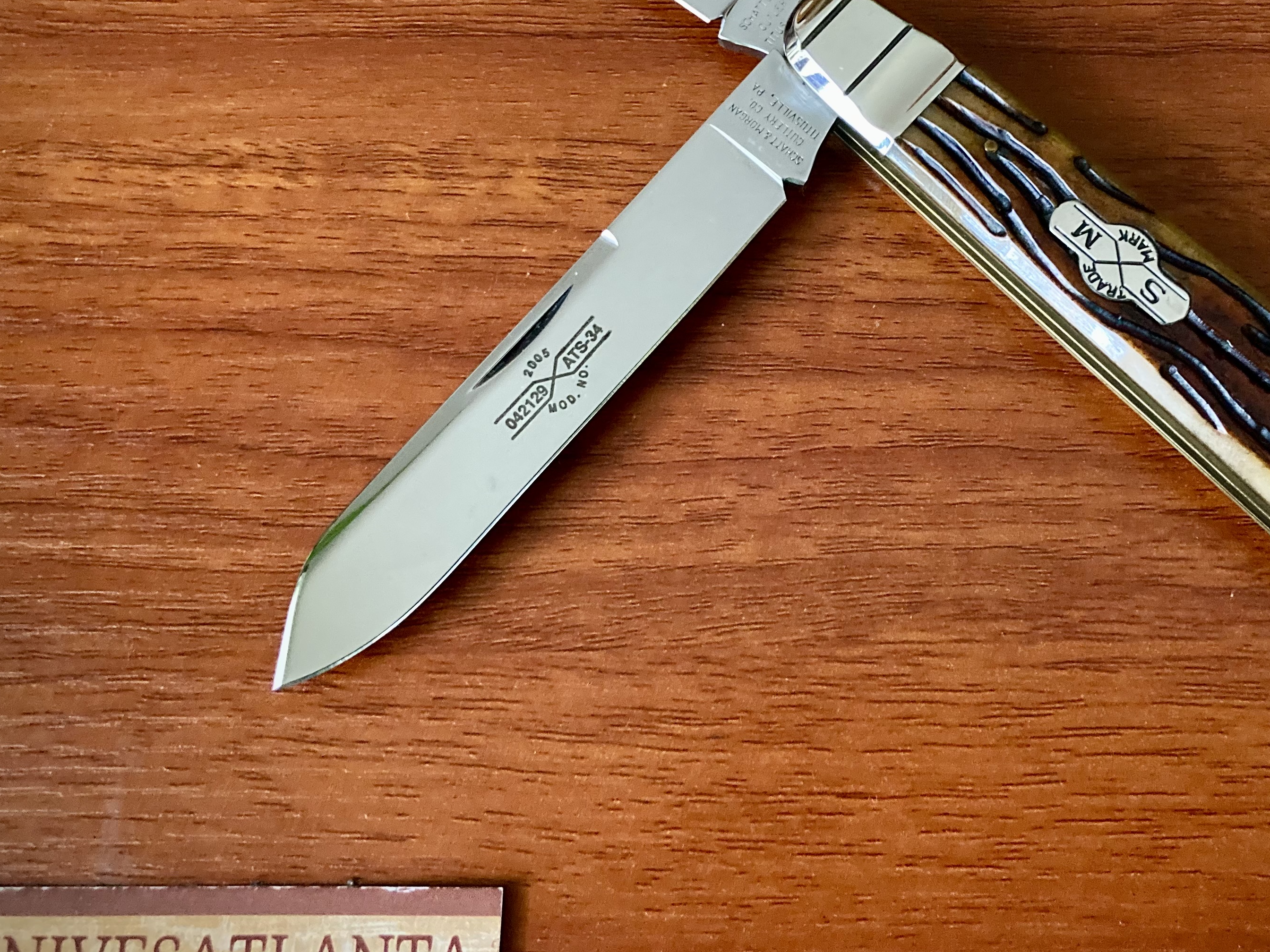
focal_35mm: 42
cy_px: 315
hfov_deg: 44.3
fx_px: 1541
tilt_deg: -73.6
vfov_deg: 34.0
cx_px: 829
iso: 640
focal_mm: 3.99
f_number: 1.8
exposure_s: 1/30
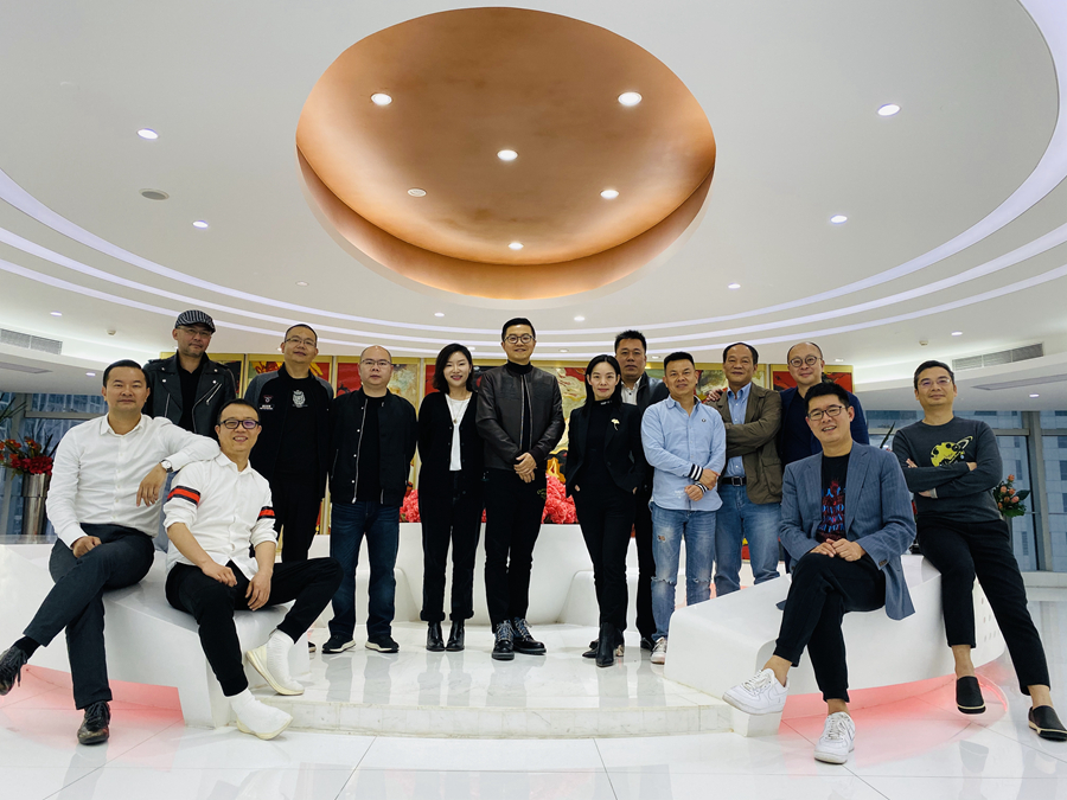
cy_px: 400
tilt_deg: +8.6
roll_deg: -1.3
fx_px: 801
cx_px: 534
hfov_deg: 67.3
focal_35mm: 26
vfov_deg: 53.1
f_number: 1.8
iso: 125
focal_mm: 4.25
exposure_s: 1/100
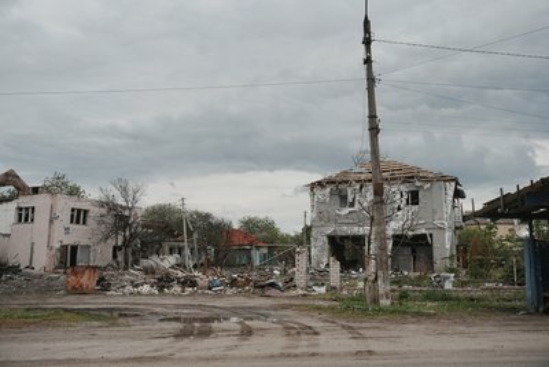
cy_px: 184
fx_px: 488
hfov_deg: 58.7
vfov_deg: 41.1
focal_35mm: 32
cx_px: 274
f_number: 4.5
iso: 400
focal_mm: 32
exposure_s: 1/5000
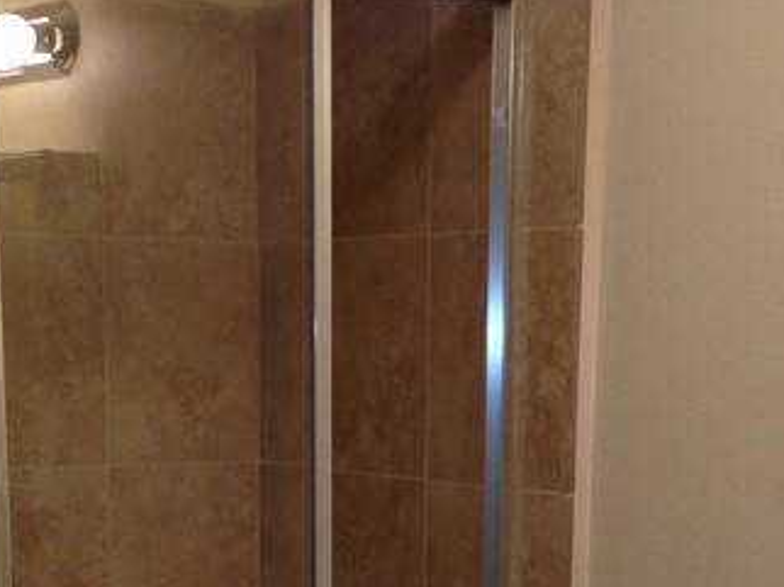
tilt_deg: -12.5
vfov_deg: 13.5
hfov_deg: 18.7
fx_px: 2376
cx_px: 355
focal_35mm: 105
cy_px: 809
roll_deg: -0.5
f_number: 2.4
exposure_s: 1/21
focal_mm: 4.12
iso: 50
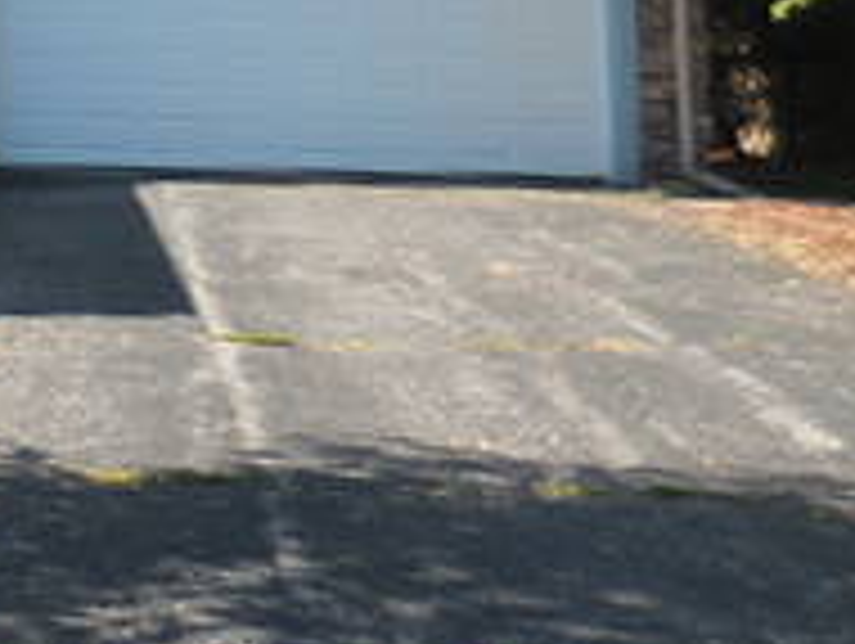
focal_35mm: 84
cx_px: -490
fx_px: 2077
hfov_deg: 19.6
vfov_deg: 16.8
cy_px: -153
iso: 125
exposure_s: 1/500
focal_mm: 4.5
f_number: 3.3
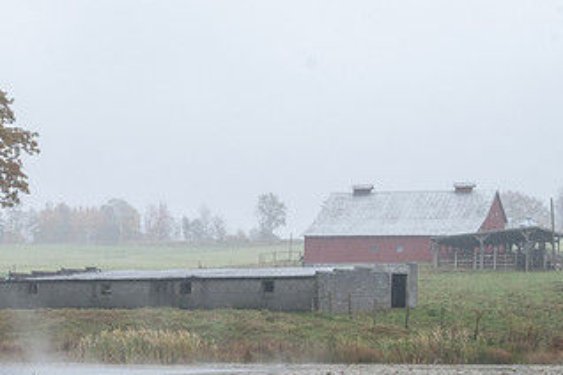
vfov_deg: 10.5
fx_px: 2033
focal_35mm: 130
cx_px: 102
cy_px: 323
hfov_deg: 15.6
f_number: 11
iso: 400
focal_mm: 45
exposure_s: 1/100
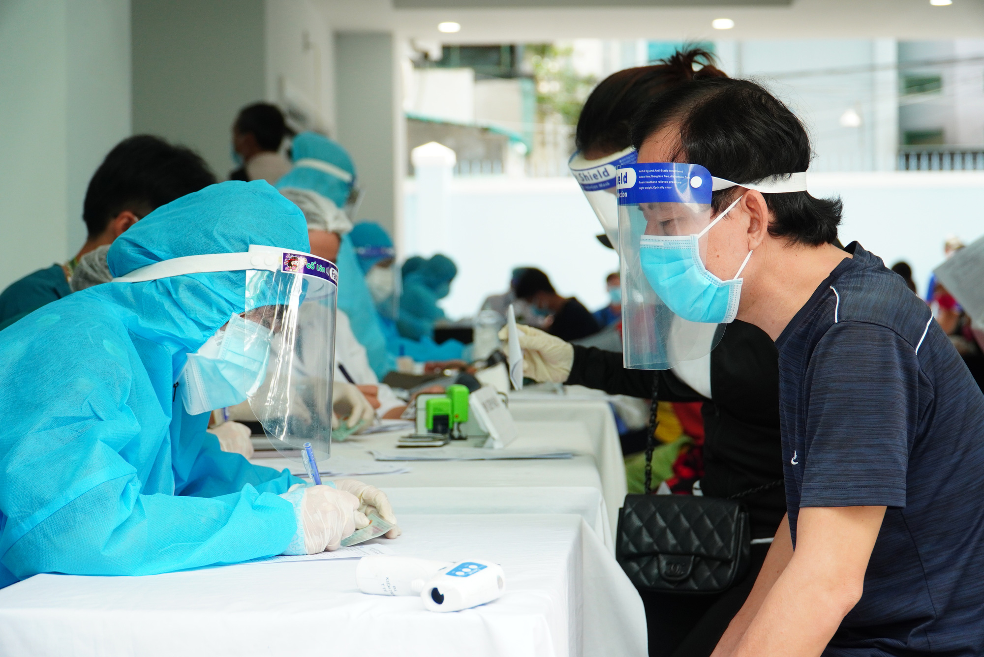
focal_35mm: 72
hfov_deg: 28.1
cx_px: 492
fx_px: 1969
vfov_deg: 19.0
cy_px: 328
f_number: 4
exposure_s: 1/400
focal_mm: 48
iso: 800
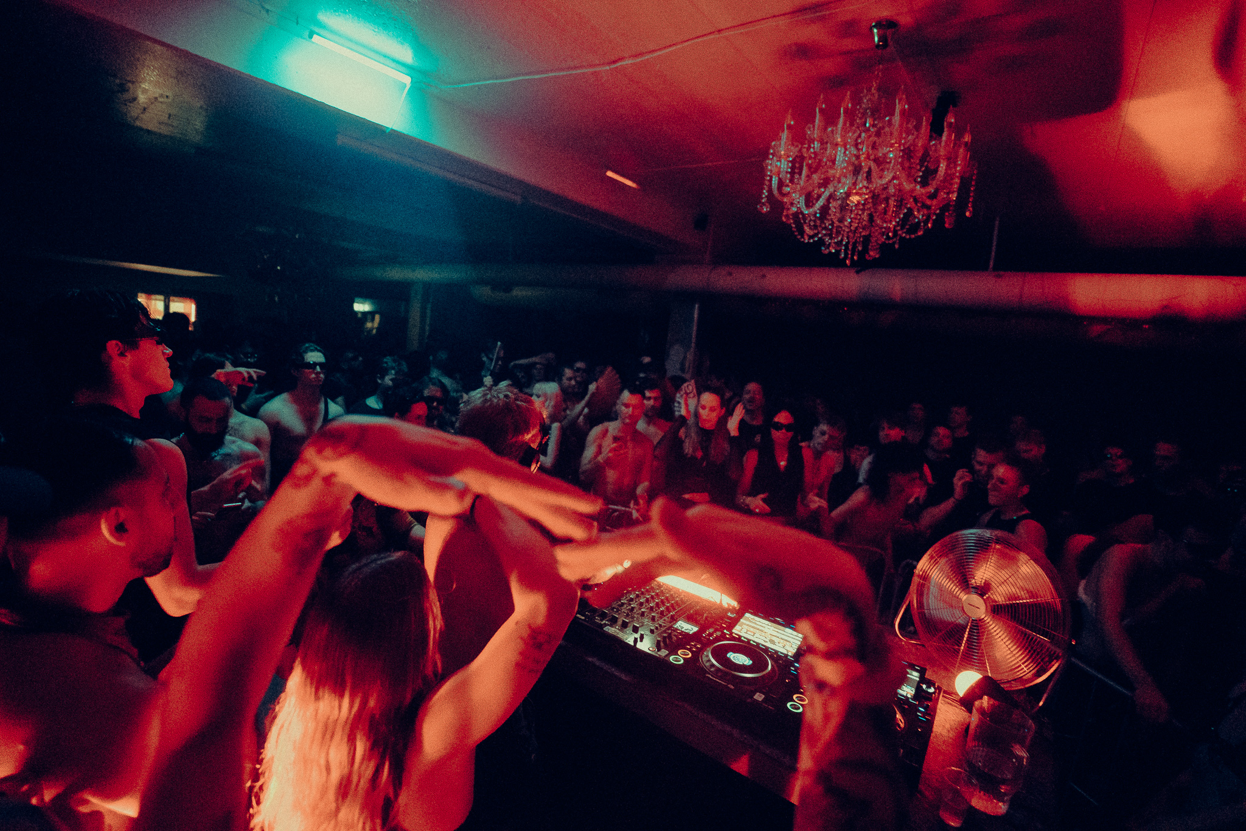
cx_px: 623
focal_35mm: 16
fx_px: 554
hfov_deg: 96.7
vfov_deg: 73.7
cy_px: 416
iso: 12800
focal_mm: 16
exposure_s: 1/160
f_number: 2.8
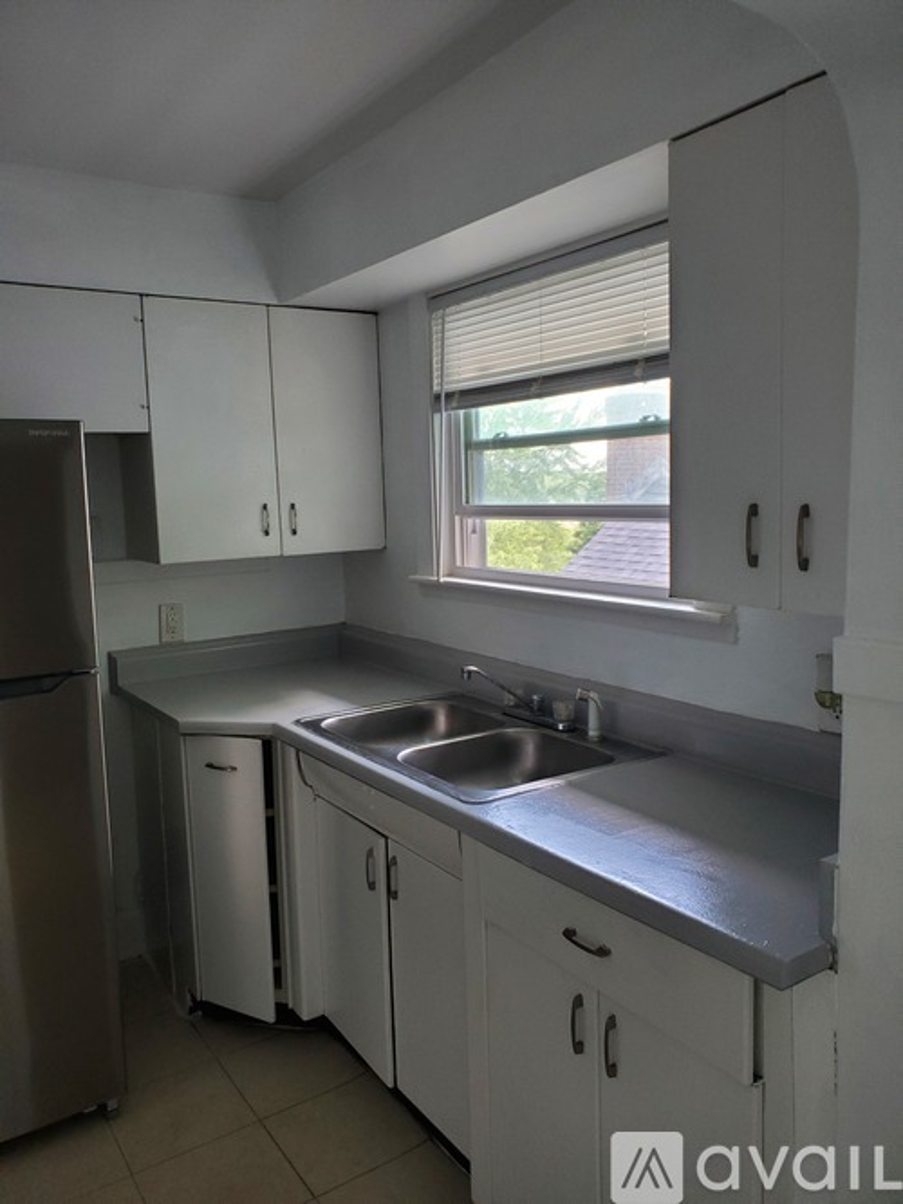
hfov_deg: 53.0
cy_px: 602
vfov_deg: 67.3
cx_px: 452
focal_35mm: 26
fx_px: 905
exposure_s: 1/60
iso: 200
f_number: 2.4
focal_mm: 4.3
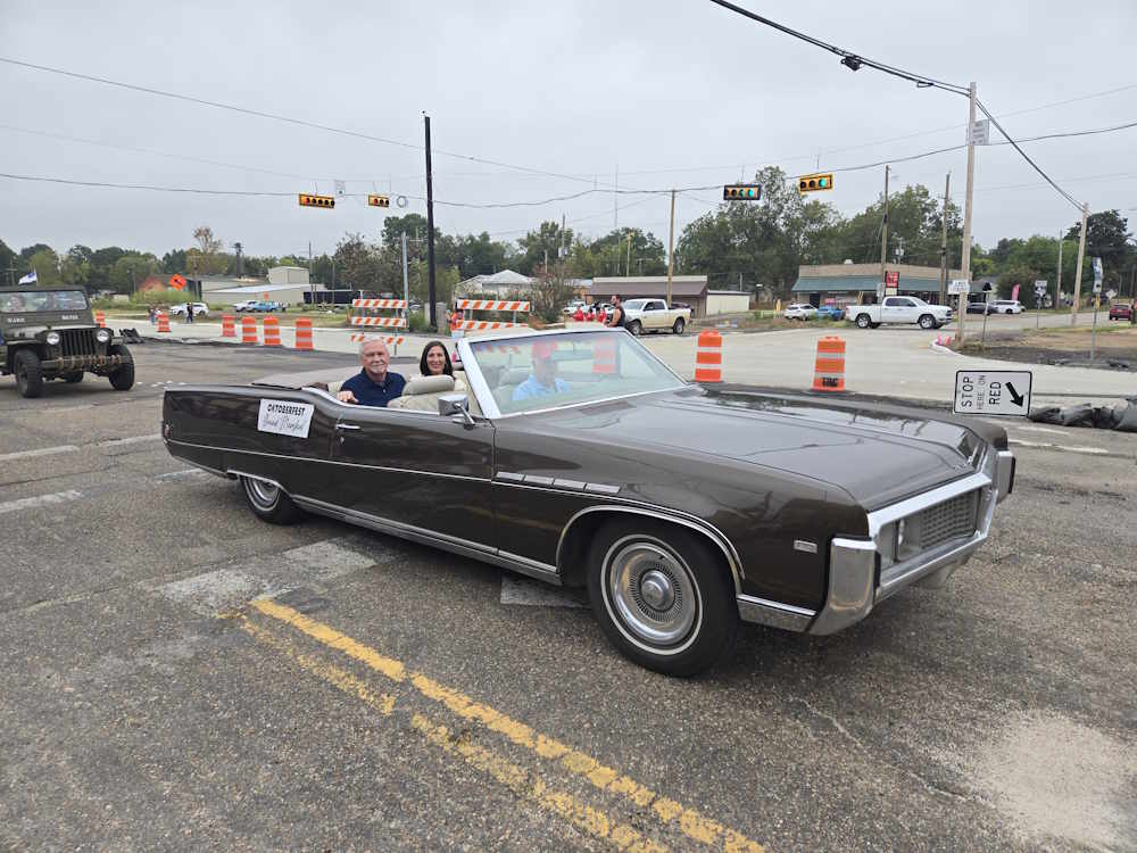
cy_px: 426
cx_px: 568
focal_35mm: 23
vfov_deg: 58.9
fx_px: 755
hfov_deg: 73.9
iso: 25
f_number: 1.8
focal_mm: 5.4
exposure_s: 1/560
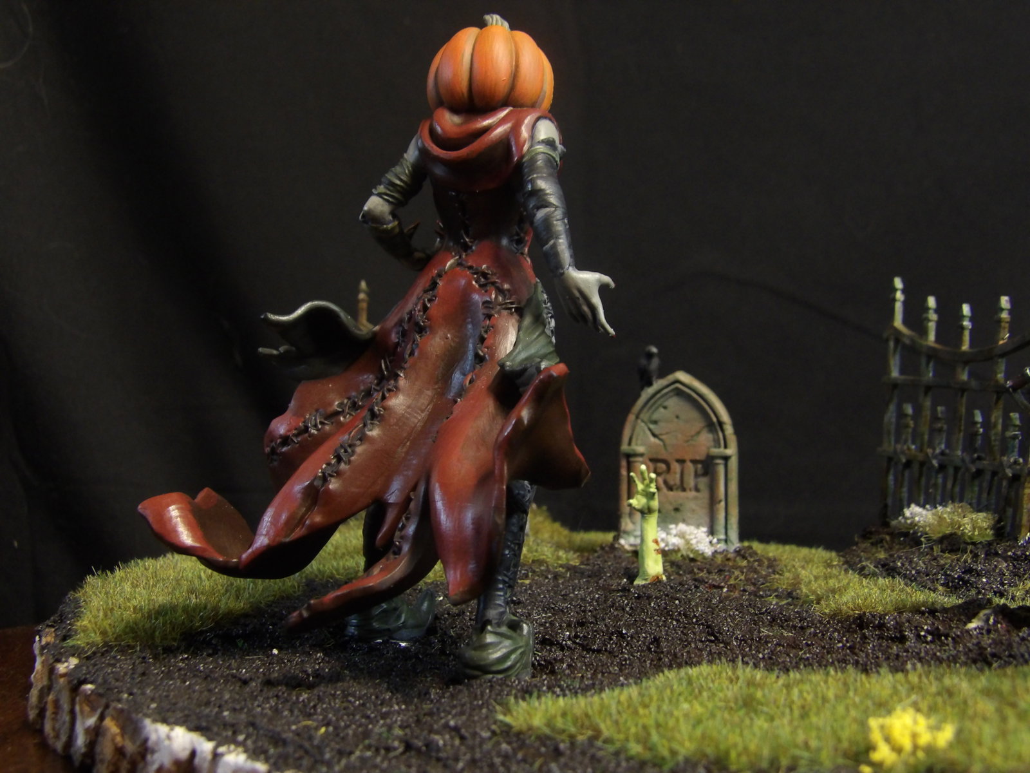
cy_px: 386
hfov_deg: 41.2
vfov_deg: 31.5
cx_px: 515
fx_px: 1369
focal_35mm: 46
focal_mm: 8.2
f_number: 3.8
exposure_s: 1/4
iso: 400
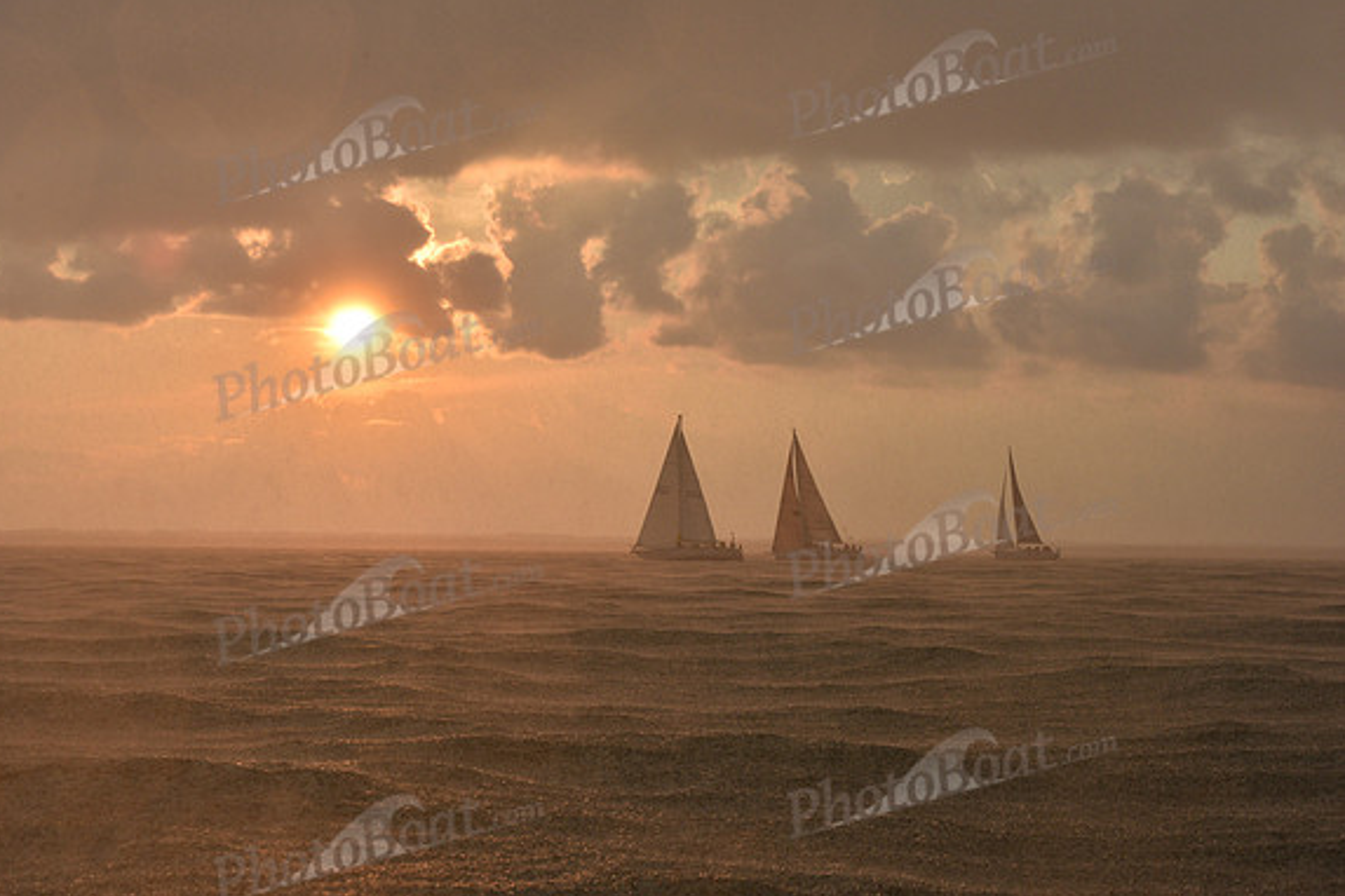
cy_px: 449
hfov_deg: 23.6
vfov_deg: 15.9
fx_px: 3213
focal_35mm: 86
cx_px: 667
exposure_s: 1/500
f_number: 10
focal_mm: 85
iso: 400
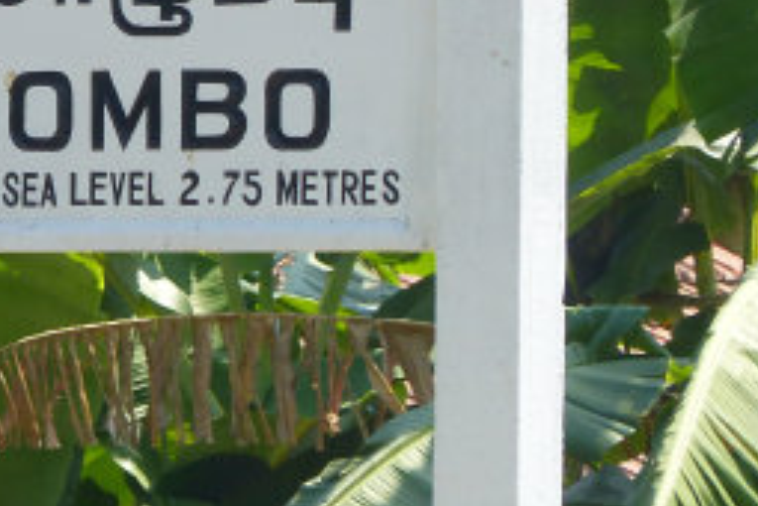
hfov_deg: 1.9
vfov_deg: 1.2
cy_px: 1
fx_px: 23244
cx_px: -9
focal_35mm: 1104
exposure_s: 1/500
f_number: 4
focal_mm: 79.8
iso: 100
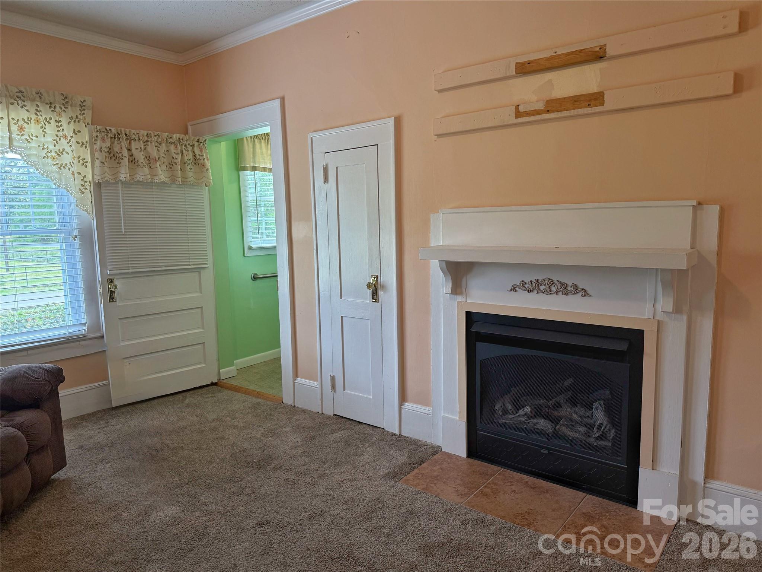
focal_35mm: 24
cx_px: 381
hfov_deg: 71.6
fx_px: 528
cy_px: 286
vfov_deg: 56.8
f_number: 1.78
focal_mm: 6.76
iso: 100
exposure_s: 1/120
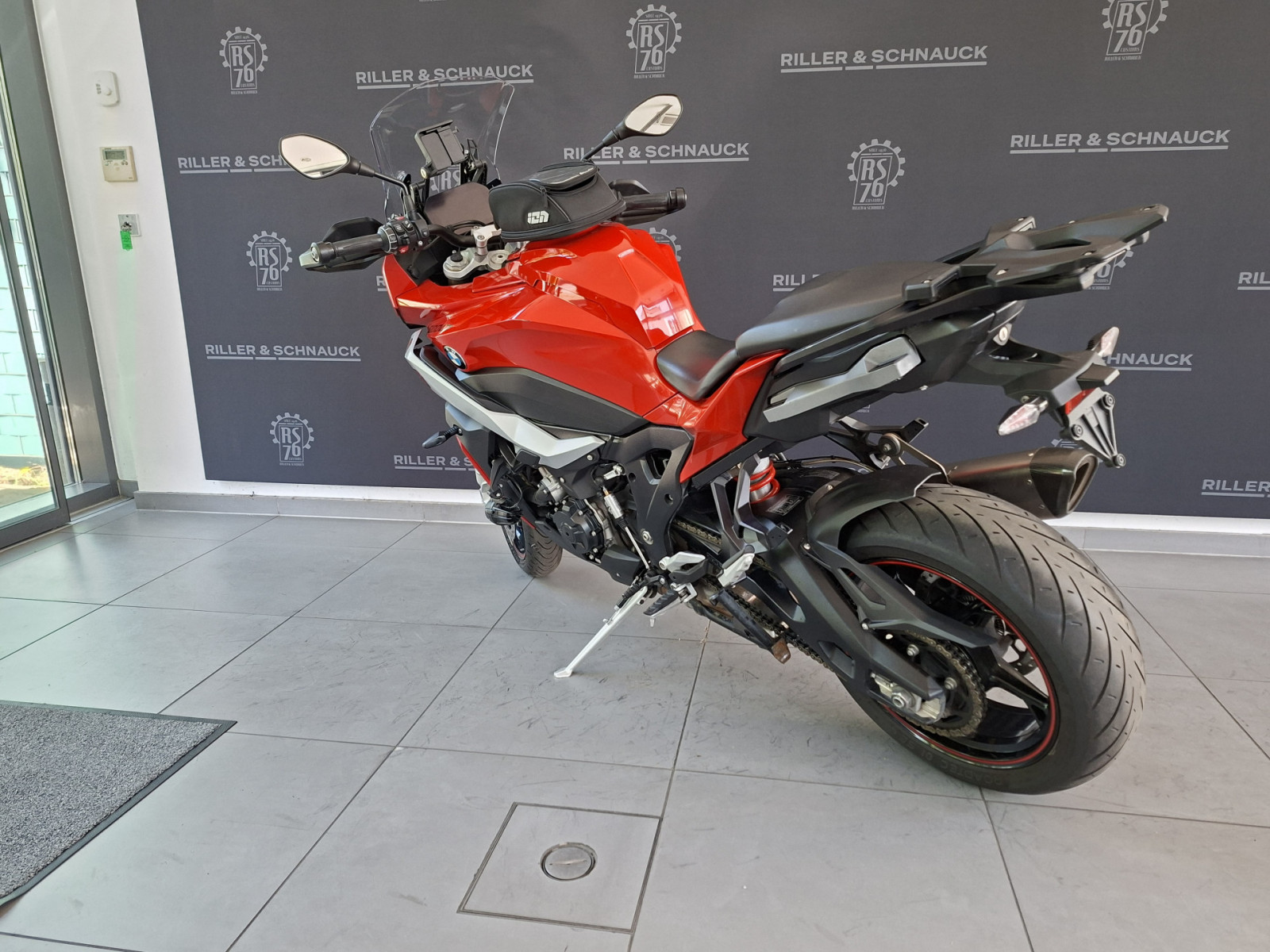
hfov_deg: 73.9
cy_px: 476
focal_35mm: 23
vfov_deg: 58.9
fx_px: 844
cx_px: 635
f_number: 1.8
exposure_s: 1/120
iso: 200
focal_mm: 5.54
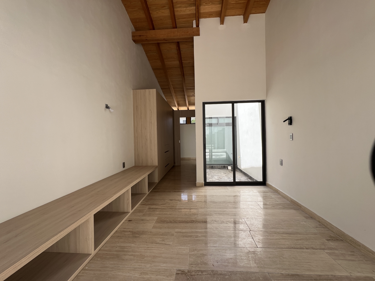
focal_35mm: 13
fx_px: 141
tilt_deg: -0.6
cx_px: 188
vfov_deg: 89.9
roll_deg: +0.8
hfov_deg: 106.2
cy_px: 140
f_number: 1.8
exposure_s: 1/369
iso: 32
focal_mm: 1.57
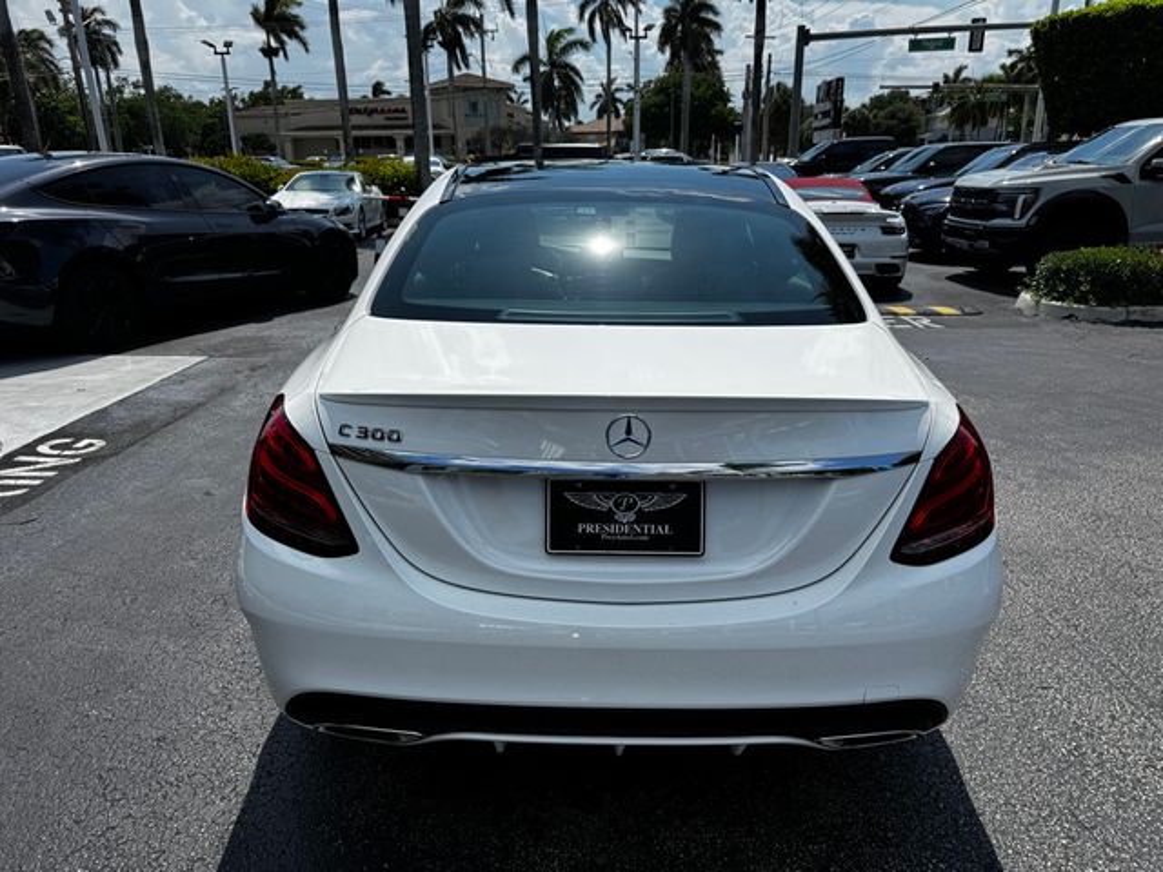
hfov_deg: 71.6
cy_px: 436
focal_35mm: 24
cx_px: 582
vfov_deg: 56.8
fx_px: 806
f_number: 1.78
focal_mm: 6.76
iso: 80
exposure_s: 1/3597
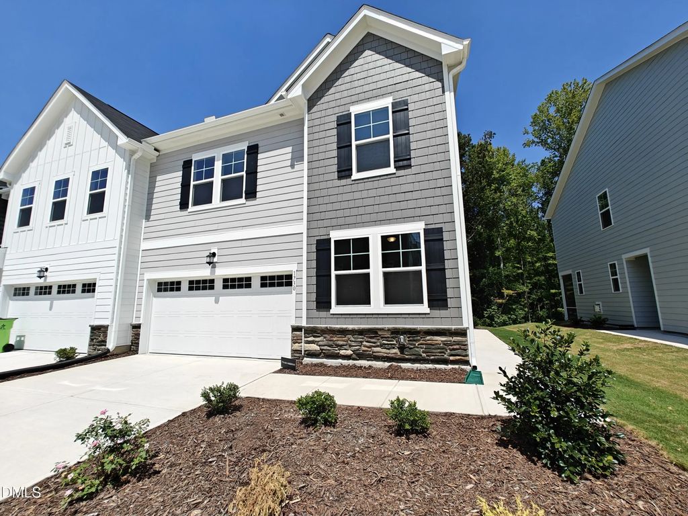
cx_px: 344
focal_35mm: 14
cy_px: 258
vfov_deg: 85.7
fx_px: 278
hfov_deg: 102.1
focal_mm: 2.59
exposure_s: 1/1737
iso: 64
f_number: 2.2
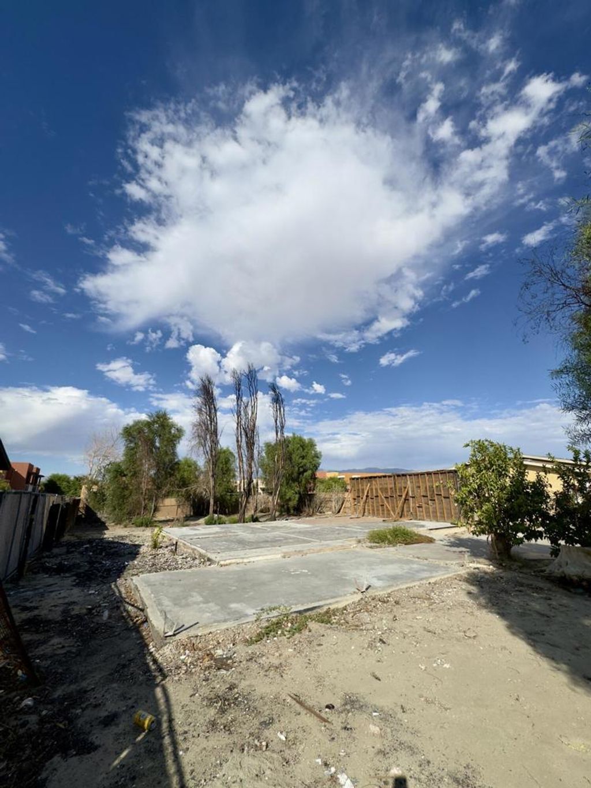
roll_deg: +1.1
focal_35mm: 14
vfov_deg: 102.1
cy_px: 394
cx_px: 296
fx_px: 319
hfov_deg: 85.7
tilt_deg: +18.9
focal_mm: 2.22
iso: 40
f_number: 2.2
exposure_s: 1/3906
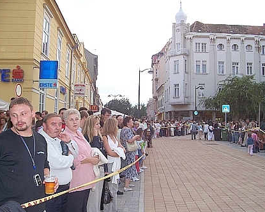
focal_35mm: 36
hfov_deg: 50.2
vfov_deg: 41.2
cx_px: 141
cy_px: 106
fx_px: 282
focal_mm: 5.6
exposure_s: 1/60
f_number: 2.7
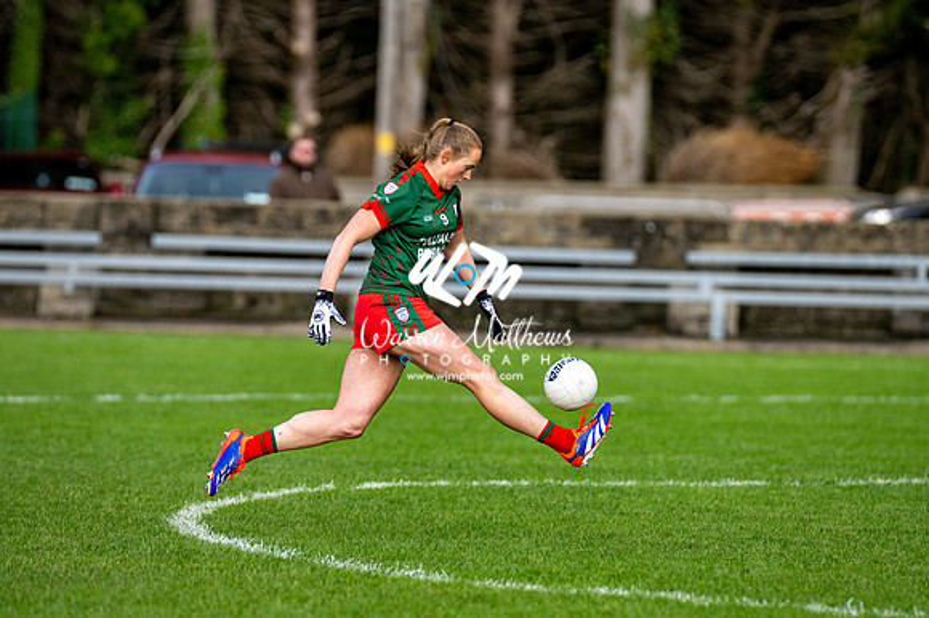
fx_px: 9671
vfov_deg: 3.7
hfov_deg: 5.5
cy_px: 309
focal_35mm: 375
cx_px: 464
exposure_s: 1/3200
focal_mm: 250
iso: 320
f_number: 2.8
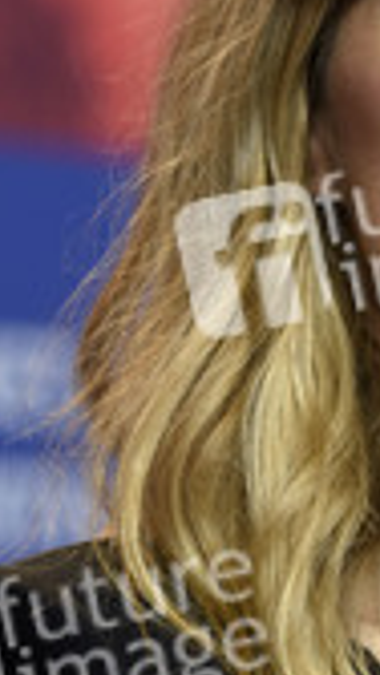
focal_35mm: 471
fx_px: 8437
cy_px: 445
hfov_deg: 2.6
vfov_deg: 4.6
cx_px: 501
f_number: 3.2
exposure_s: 1/320
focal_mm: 125
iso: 640
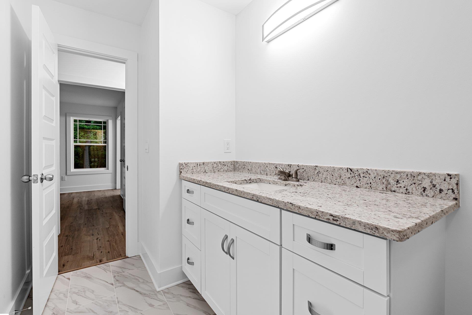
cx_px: 237
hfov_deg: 93.3
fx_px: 223
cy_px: 154
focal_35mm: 17
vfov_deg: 70.4
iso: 250
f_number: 9
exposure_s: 1/6
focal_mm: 16
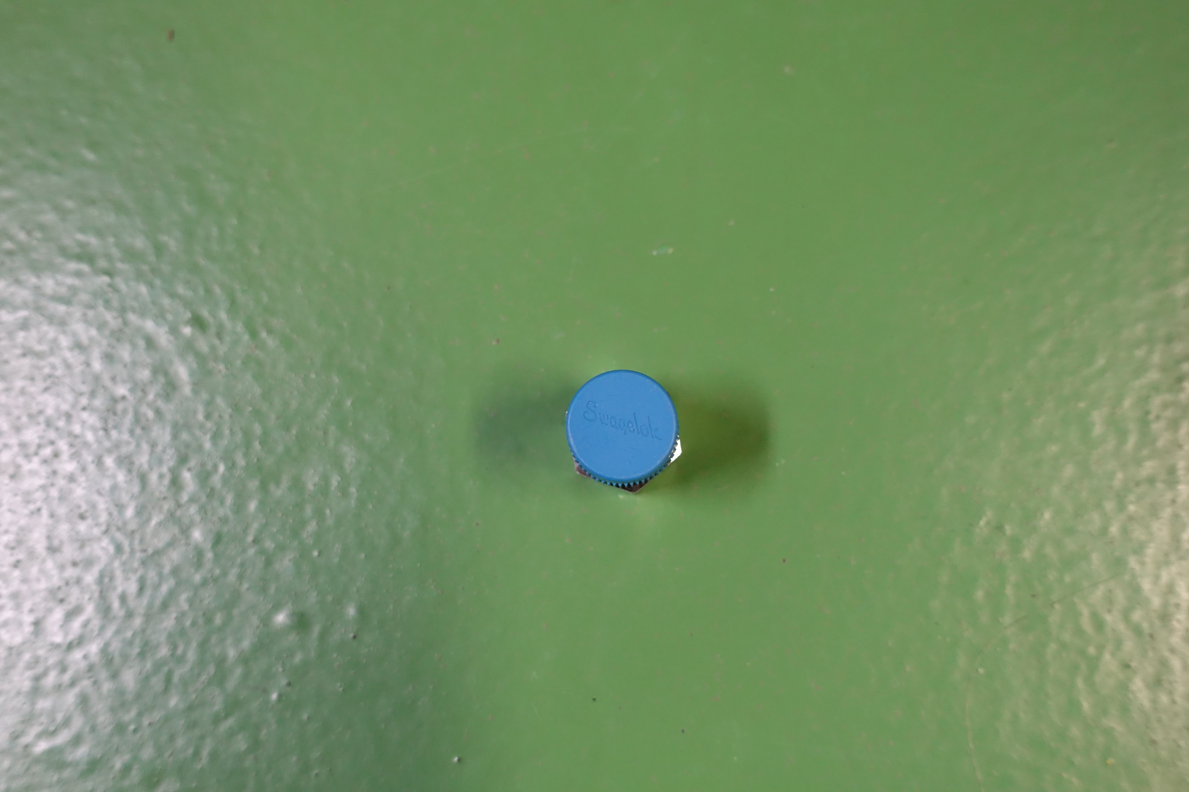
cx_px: 594
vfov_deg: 42.3
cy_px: 396
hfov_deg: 60.3
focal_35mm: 31
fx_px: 1024
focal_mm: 11.45
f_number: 2.5
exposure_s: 1/40
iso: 640
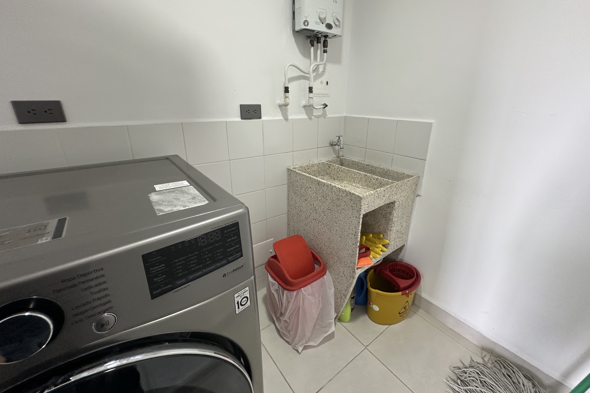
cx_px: 303
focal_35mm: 15
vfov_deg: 77.2
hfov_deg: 100.4
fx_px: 246
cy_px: 179
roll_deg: +0.1
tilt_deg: -13.3
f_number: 2.2
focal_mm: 2.22
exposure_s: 1/60
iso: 160
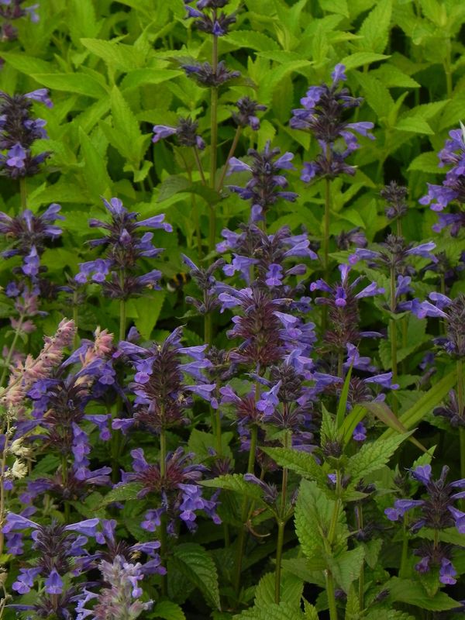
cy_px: 310
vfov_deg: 9.3
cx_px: 232
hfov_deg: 7.0
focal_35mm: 212
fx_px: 3797
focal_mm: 37.7
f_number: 5
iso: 160
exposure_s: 1/250
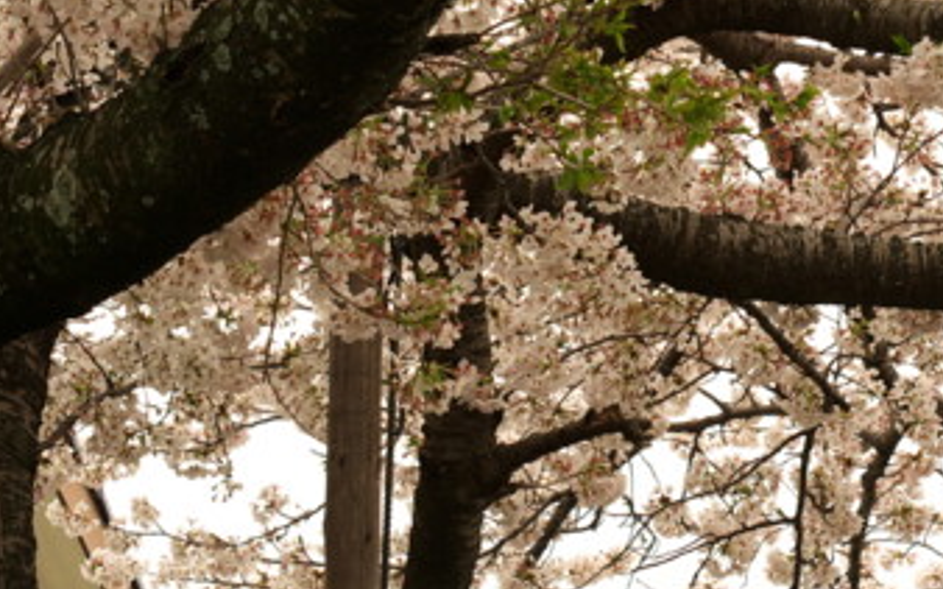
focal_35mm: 181
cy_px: -67
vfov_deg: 7.2
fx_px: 4650
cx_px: 739
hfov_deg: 11.5
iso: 100
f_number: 8
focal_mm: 50
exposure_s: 1/160
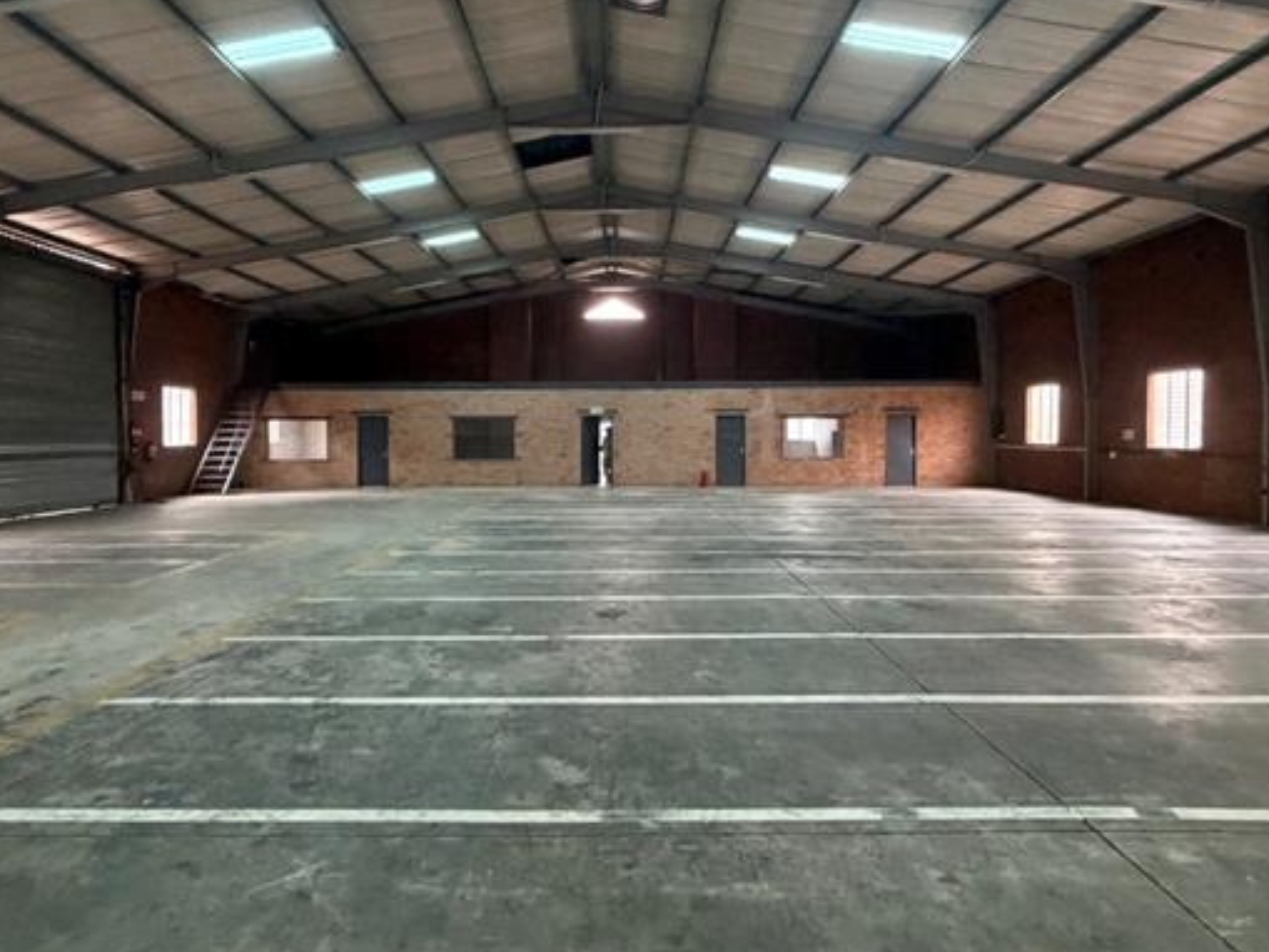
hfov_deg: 76.4
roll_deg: +0.7
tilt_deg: +0.3
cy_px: 451
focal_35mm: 22
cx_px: 628
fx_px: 807
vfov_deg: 61.1
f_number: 2.2
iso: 500
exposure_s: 1/60
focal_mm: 2.22
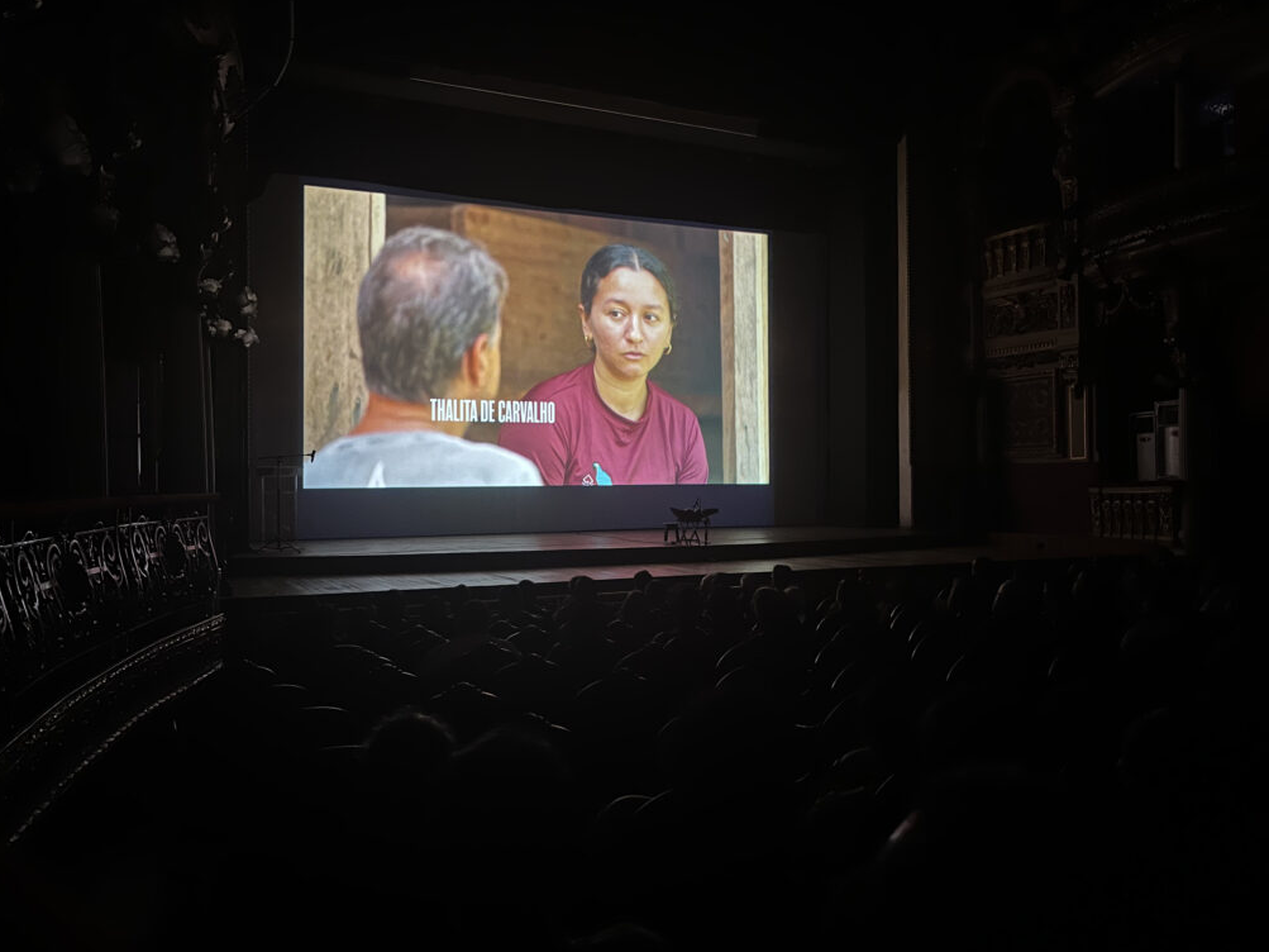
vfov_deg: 49.7
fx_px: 1026
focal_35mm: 28
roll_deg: -0.1
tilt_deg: +0.7
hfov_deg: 63.4
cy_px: 465
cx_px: 628
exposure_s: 1/9
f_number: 1.6
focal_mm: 5.1
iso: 500
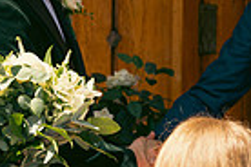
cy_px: 1
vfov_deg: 7.7
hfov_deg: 11.6
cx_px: 64
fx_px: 1234
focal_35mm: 177
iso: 100
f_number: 3.5
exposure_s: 1/500
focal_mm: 42
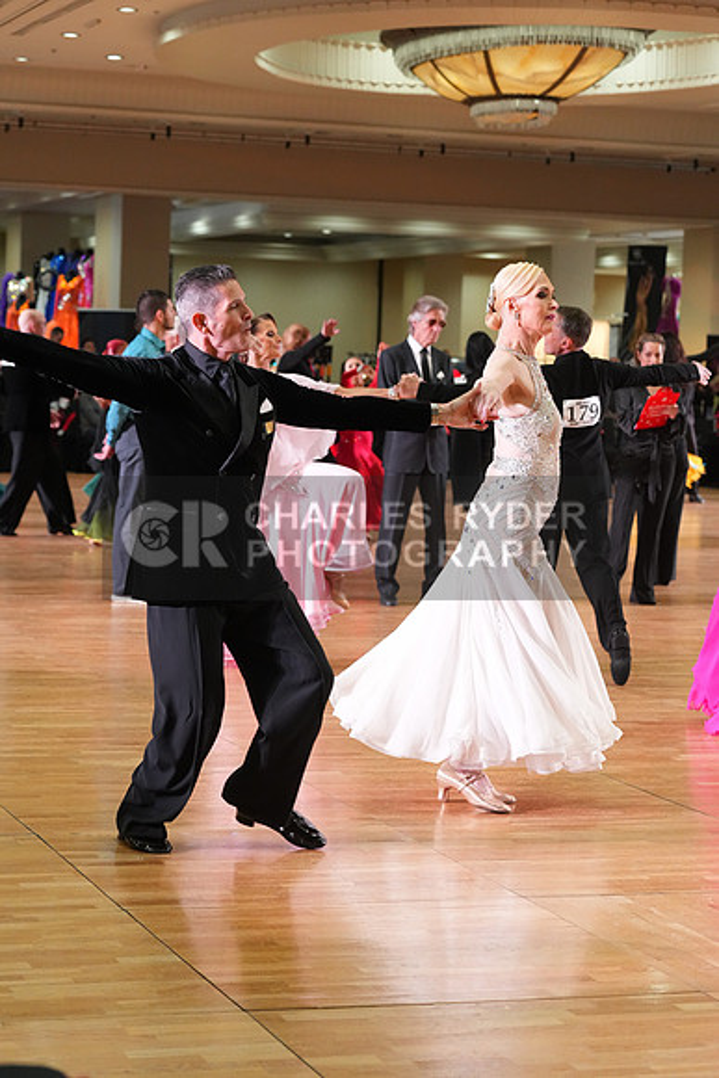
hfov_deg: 15.9
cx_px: 360
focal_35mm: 86
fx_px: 2575
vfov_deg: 23.6
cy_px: 539
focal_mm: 86
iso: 3200
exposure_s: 1/200
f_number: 5
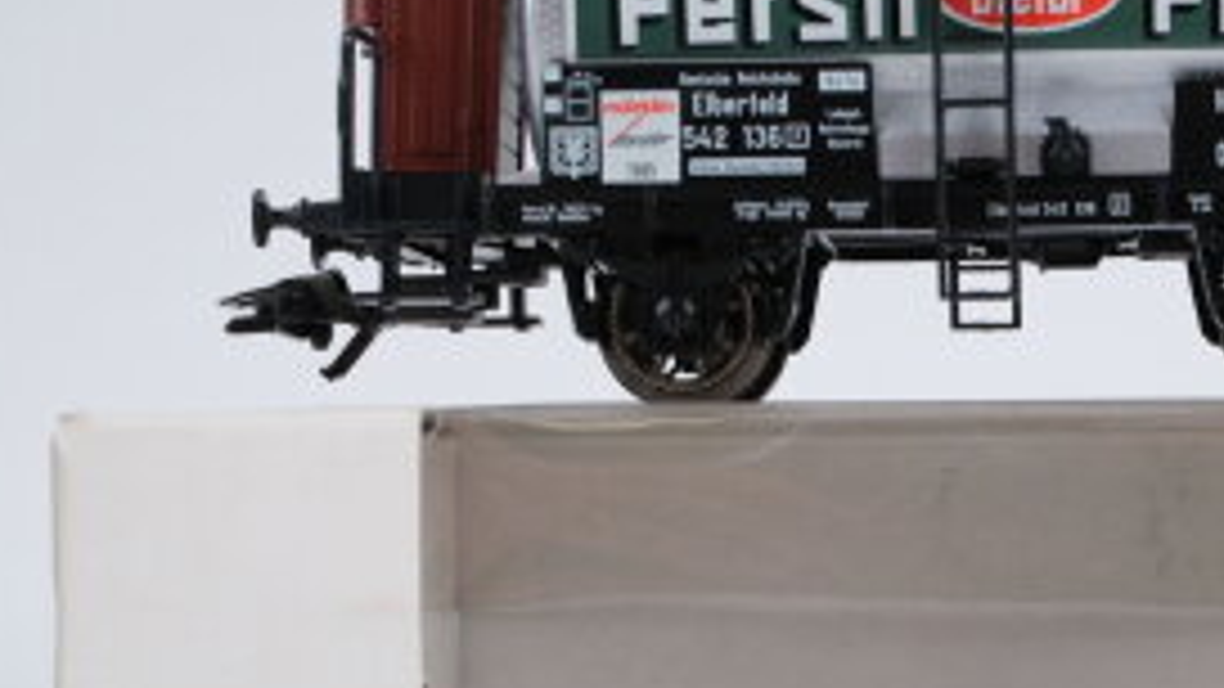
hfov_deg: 20.3
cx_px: 1030
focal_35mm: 104
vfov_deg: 11.6
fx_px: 3375
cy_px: 576
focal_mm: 30
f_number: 9
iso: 400
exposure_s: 1/125
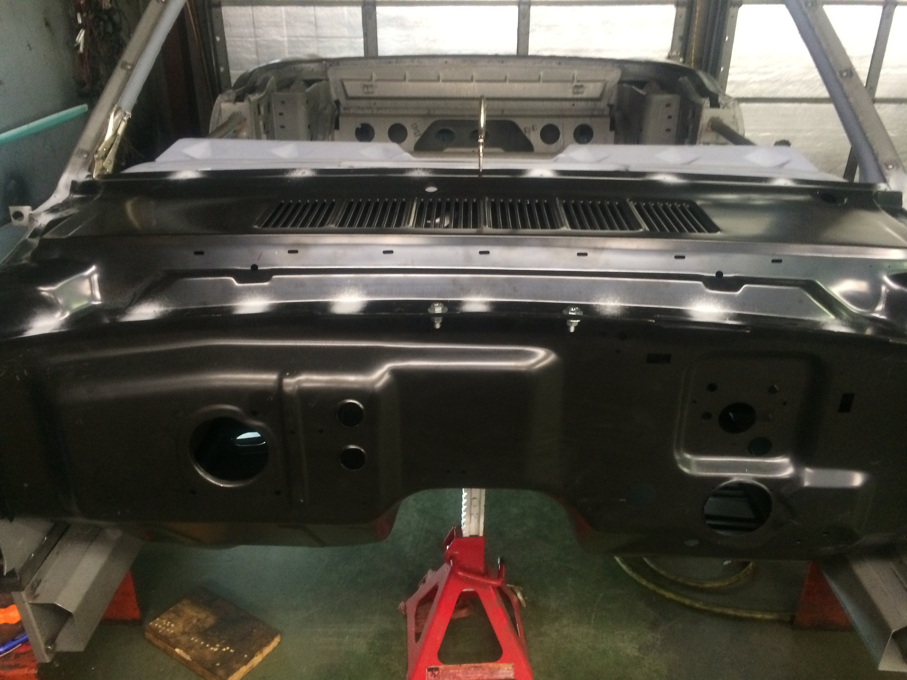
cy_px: 340
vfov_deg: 46.8
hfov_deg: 60.0
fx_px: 786
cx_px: 454
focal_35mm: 30
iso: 320
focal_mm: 4.12
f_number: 2.2
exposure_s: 1/17
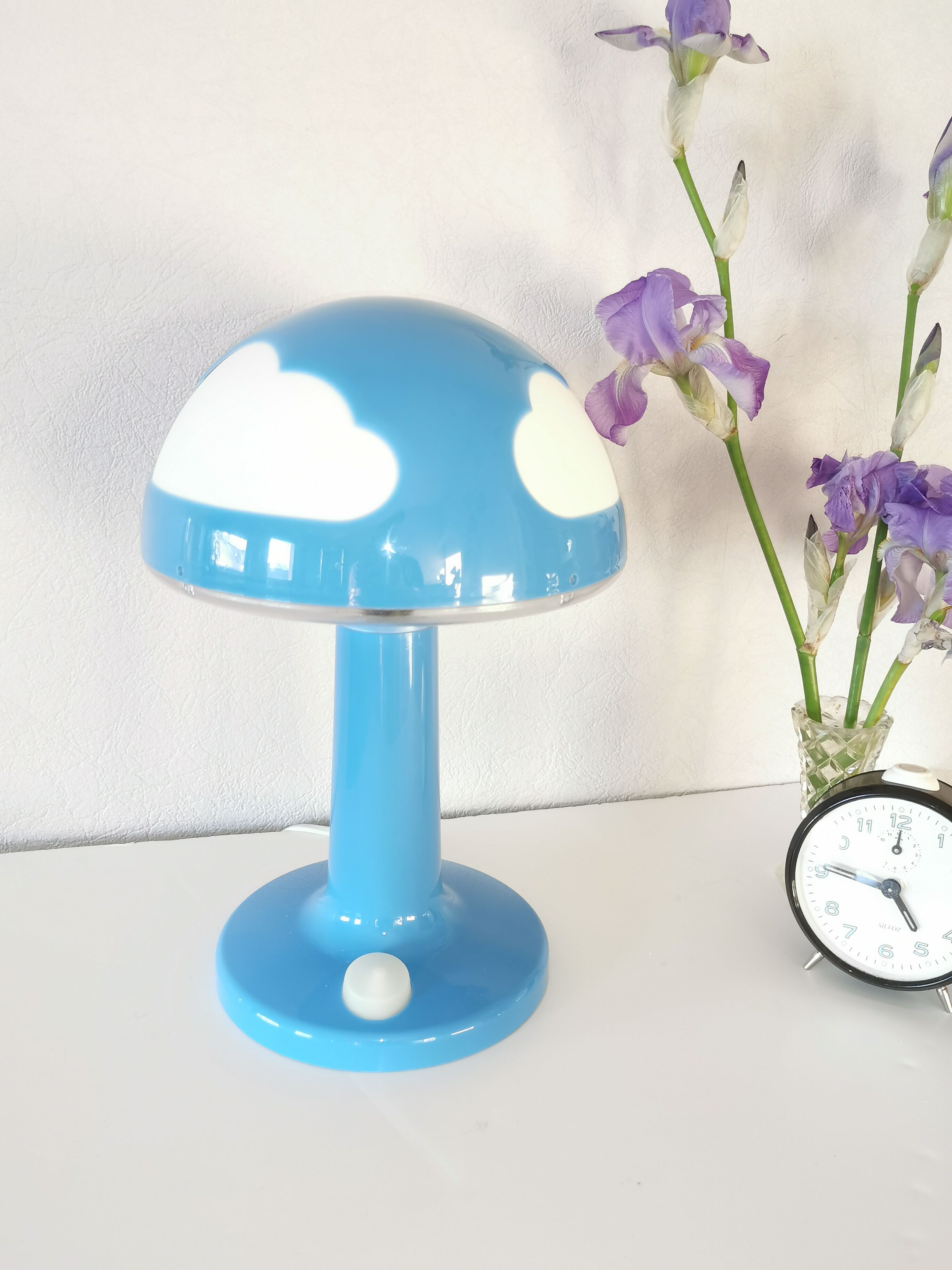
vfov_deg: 61.7
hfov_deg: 48.2
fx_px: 1063
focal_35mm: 29
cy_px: 635
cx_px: 476
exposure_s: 1/50
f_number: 1.8
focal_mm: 5.58
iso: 160
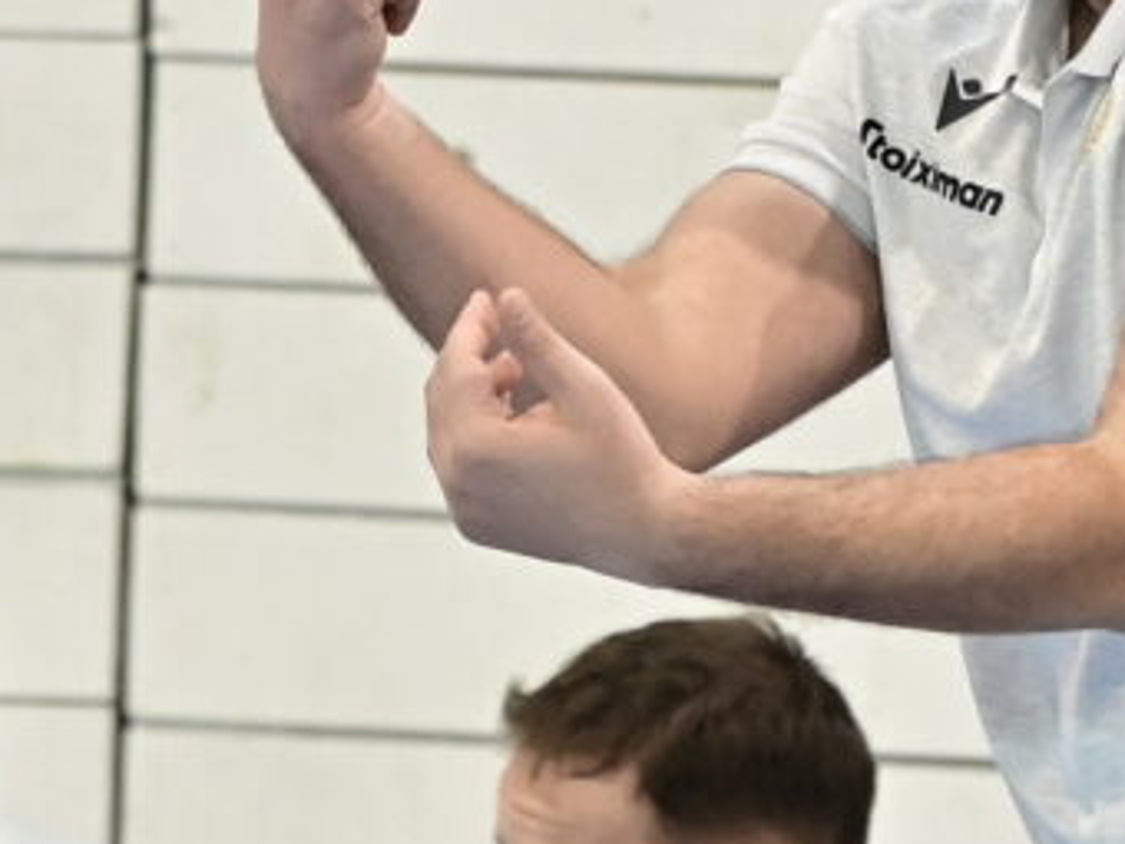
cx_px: 973
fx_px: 18850
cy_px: -15
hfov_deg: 3.4
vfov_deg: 2.6
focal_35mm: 580
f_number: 2.8
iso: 3200
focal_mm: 200
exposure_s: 1/640
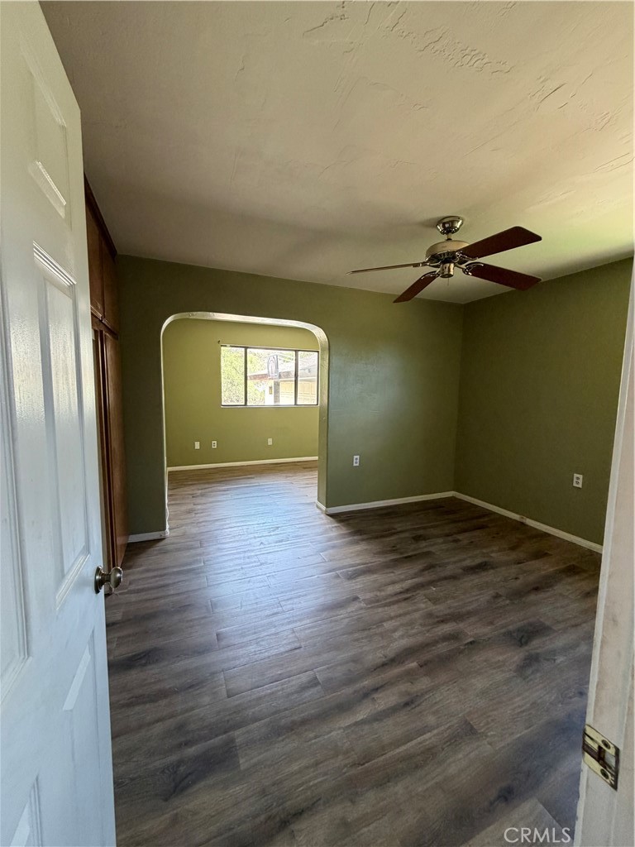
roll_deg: -0.6
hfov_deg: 85.7
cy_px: 424
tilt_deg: -6.0
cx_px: 318
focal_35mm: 14
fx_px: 342
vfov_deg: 102.1
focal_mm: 2.22
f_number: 2.2
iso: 250
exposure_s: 1/60
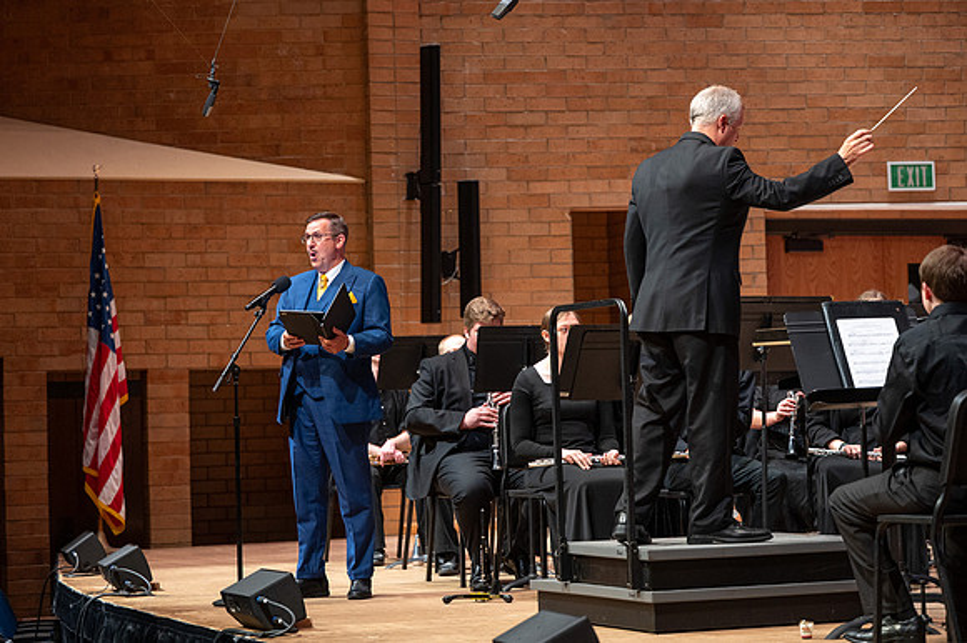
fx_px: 2605
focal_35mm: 97
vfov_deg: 14.1
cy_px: 291
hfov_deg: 21.0
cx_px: 421
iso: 2000
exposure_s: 1/250
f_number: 3.2
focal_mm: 86
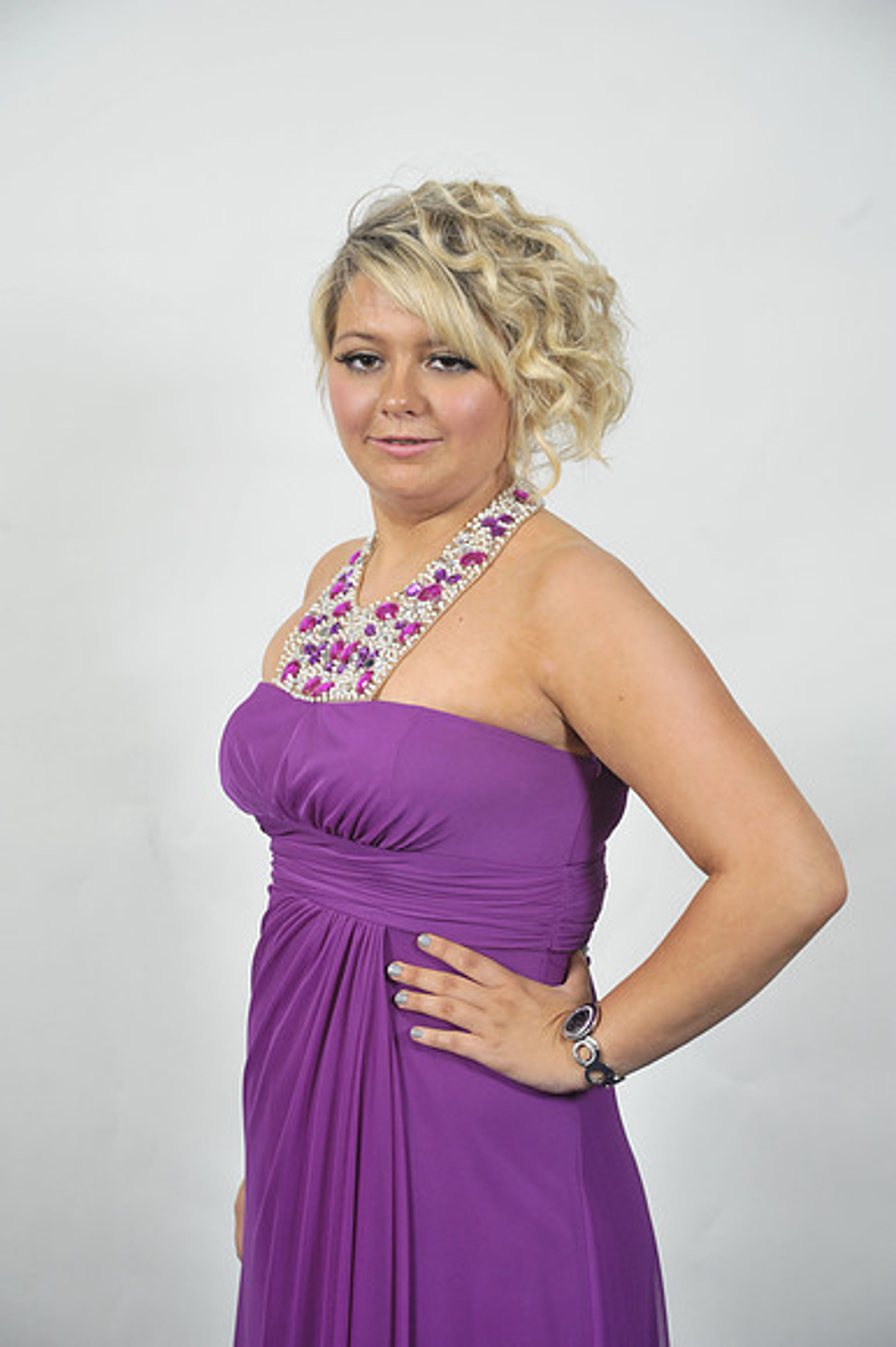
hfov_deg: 16.1
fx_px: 3177
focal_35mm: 85
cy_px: 674
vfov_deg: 23.9
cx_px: 448
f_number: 7.1
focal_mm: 85
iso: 1000
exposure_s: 1/160
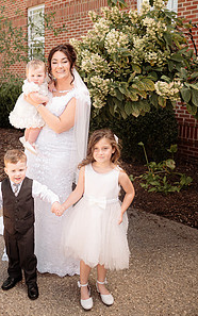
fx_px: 319
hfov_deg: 34.0
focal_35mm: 37
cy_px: 117
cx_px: 59
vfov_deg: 52.1
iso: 125
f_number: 2.2
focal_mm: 24
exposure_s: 1/640
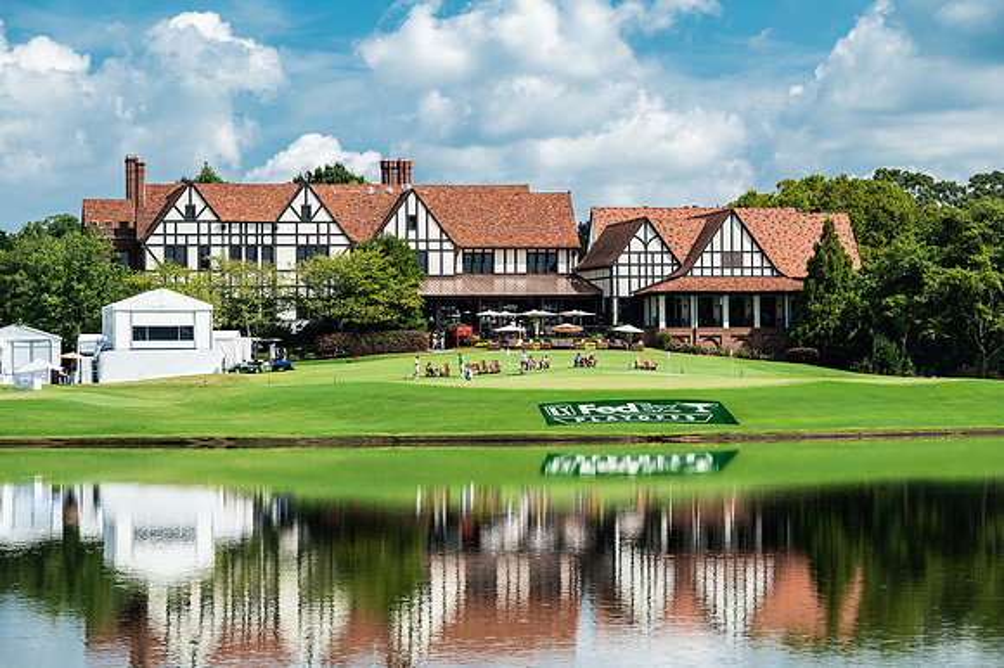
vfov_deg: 12.4
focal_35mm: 111
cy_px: 334
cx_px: 502
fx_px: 3083
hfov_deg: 18.5
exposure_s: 1/125
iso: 125
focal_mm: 110
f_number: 7.1
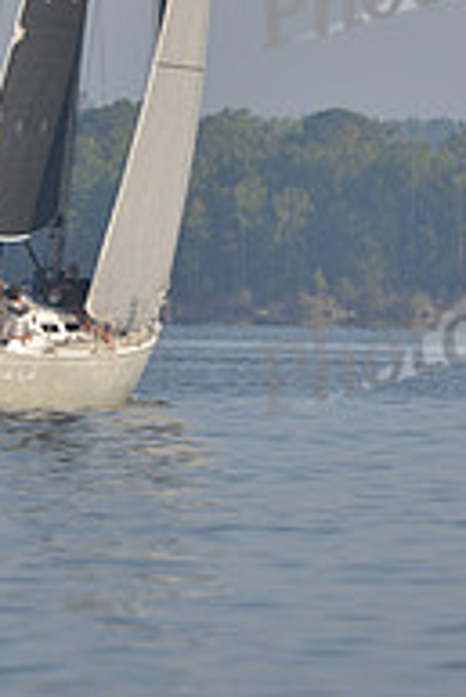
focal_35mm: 1201
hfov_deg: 1.1
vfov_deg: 1.7
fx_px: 23276
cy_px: -181
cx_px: 70
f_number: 4.5
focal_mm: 400
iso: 280
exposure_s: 1/2000
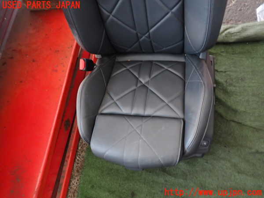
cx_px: 132
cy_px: 99
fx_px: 191
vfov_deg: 54.9
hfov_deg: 69.4
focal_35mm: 25
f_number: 2
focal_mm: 4.5
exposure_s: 1/30
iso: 400
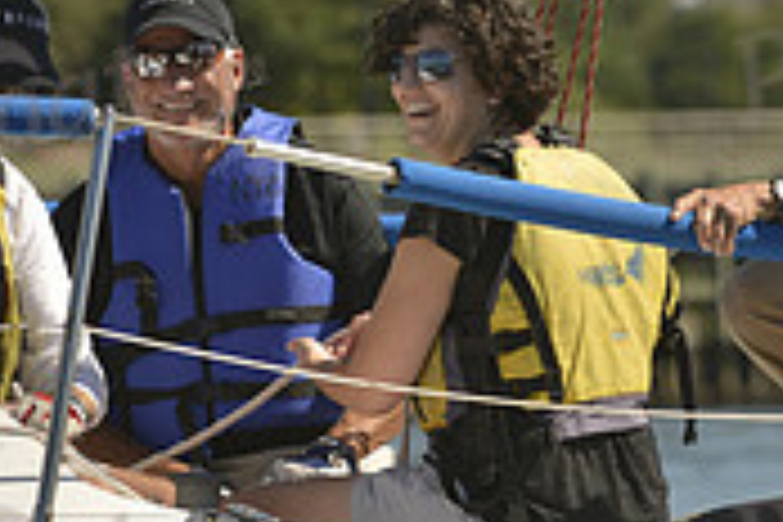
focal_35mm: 699
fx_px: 15202
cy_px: 304
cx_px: 504
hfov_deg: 3.0
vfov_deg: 2.0
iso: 200
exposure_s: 1/1250
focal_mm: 210
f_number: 5.6
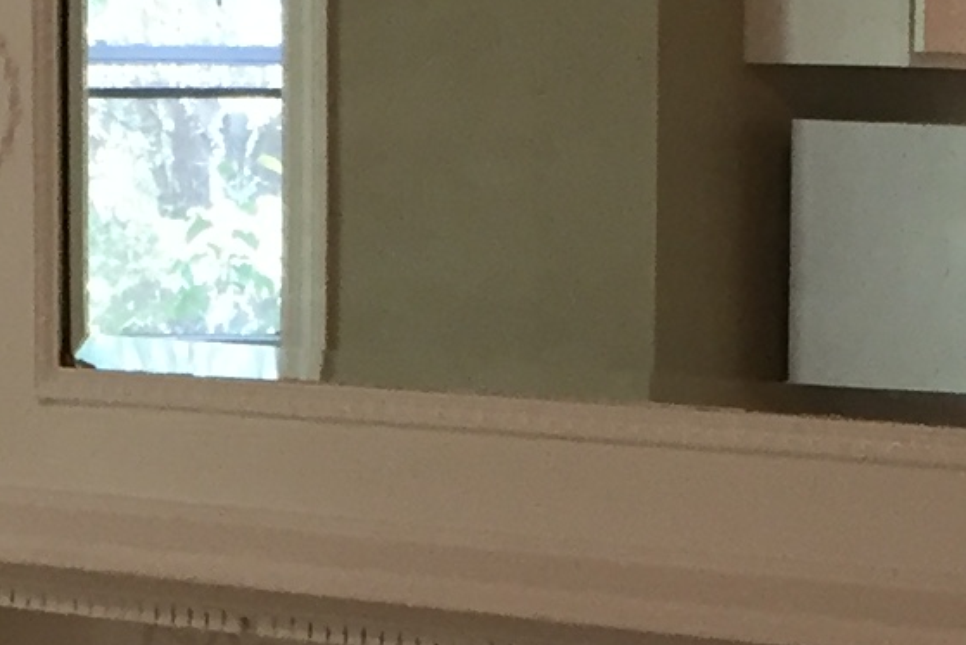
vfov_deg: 7.7
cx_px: 247
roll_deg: +0.7
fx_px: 4724
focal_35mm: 176
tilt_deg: -8.8
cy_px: 814
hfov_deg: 11.6
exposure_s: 1/30
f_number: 2.2
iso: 50
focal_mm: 4.15
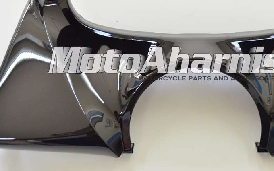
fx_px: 456
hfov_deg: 33.1
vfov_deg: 21.2
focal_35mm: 61
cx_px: 191
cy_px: 64
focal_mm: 24
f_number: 5
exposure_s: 1/100
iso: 1600
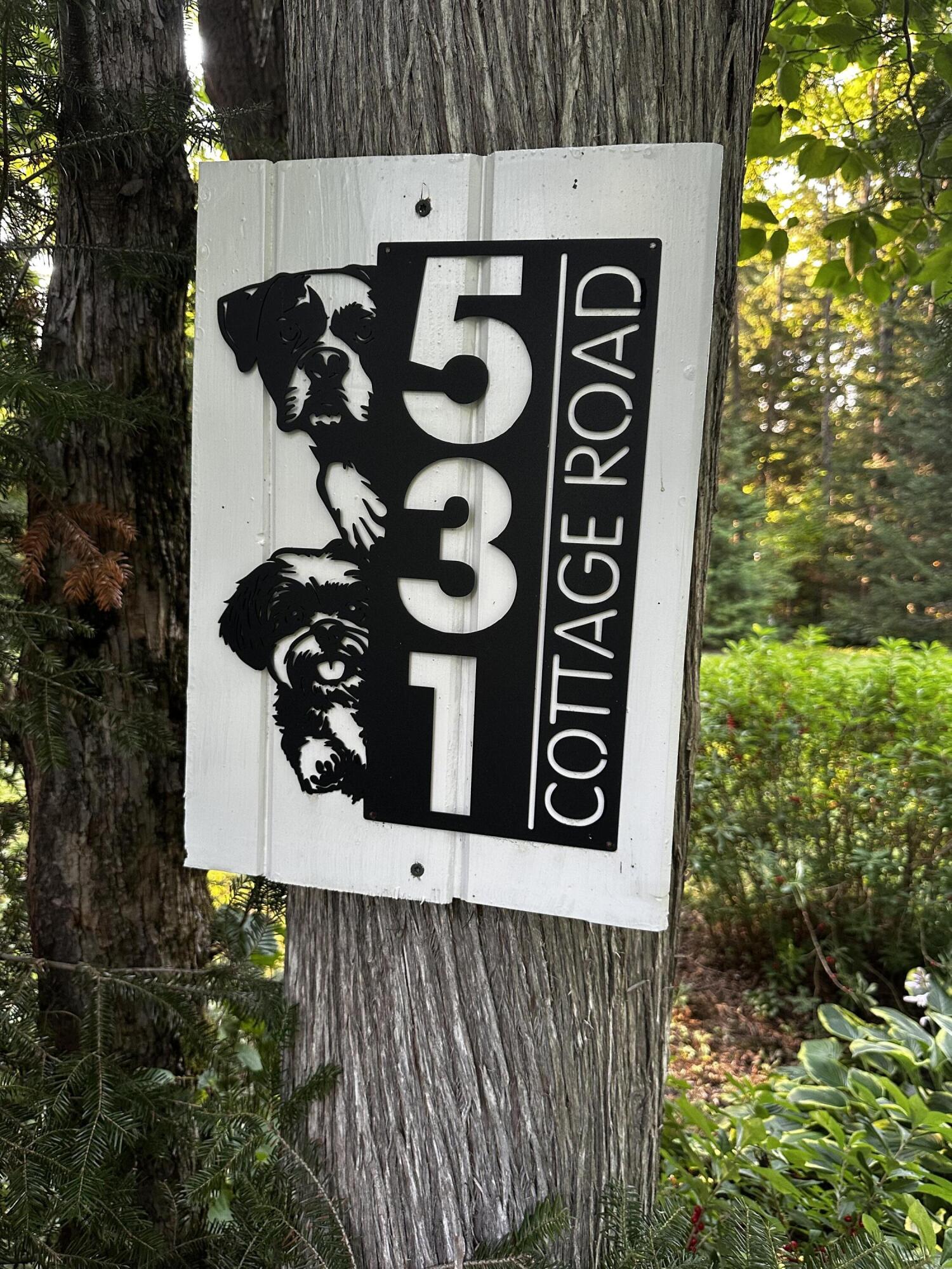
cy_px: 634
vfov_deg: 71.6
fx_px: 880
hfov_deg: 56.8
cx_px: 476
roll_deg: -0.6
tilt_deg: -5.8
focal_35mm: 24
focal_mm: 6.86
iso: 250
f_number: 1.78
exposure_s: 1/95
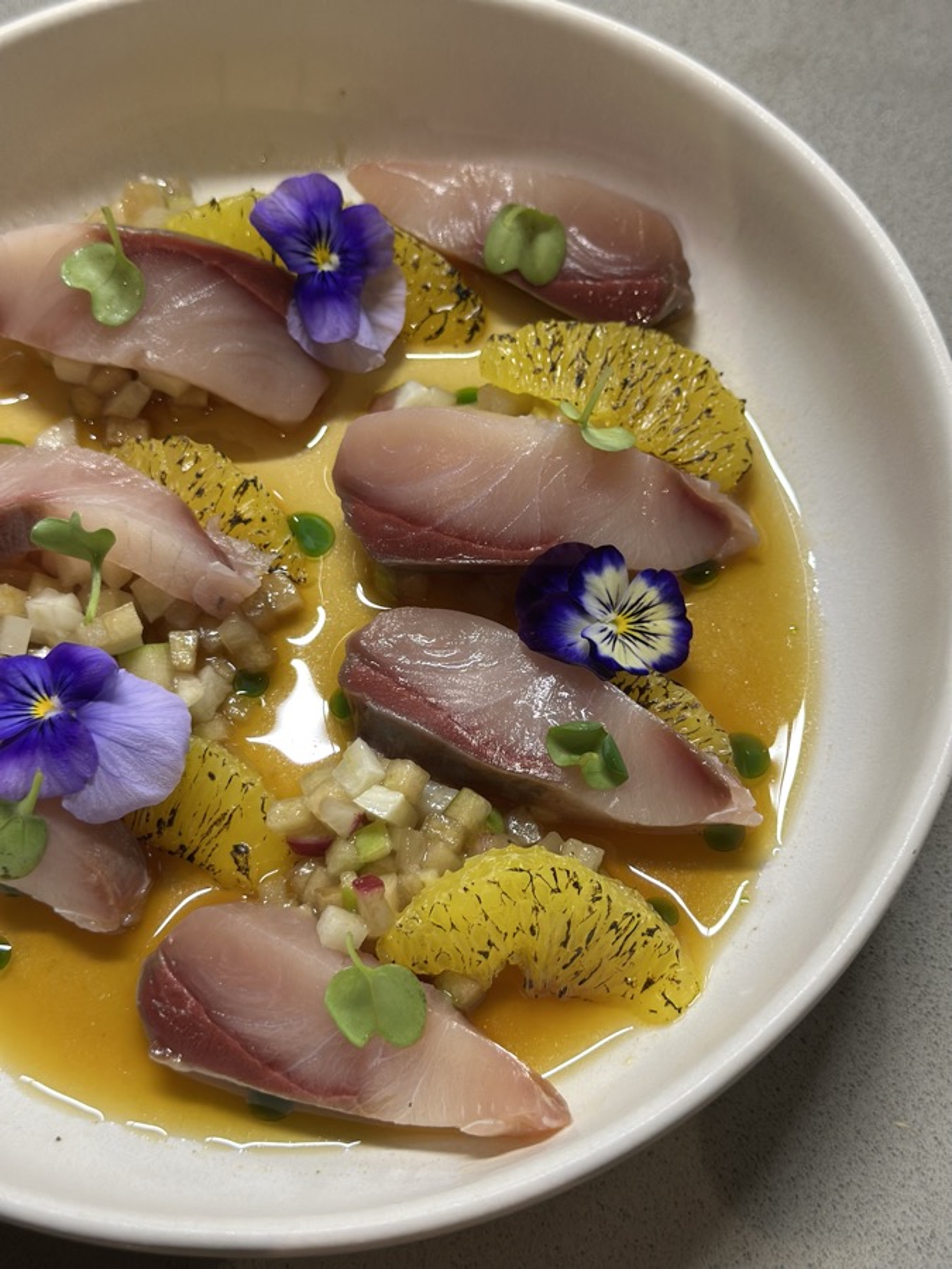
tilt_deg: -63.8
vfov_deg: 39.7
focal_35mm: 48
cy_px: 634
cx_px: 476
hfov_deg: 30.3
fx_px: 1760
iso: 160
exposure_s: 1/50
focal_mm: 6.86
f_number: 1.78
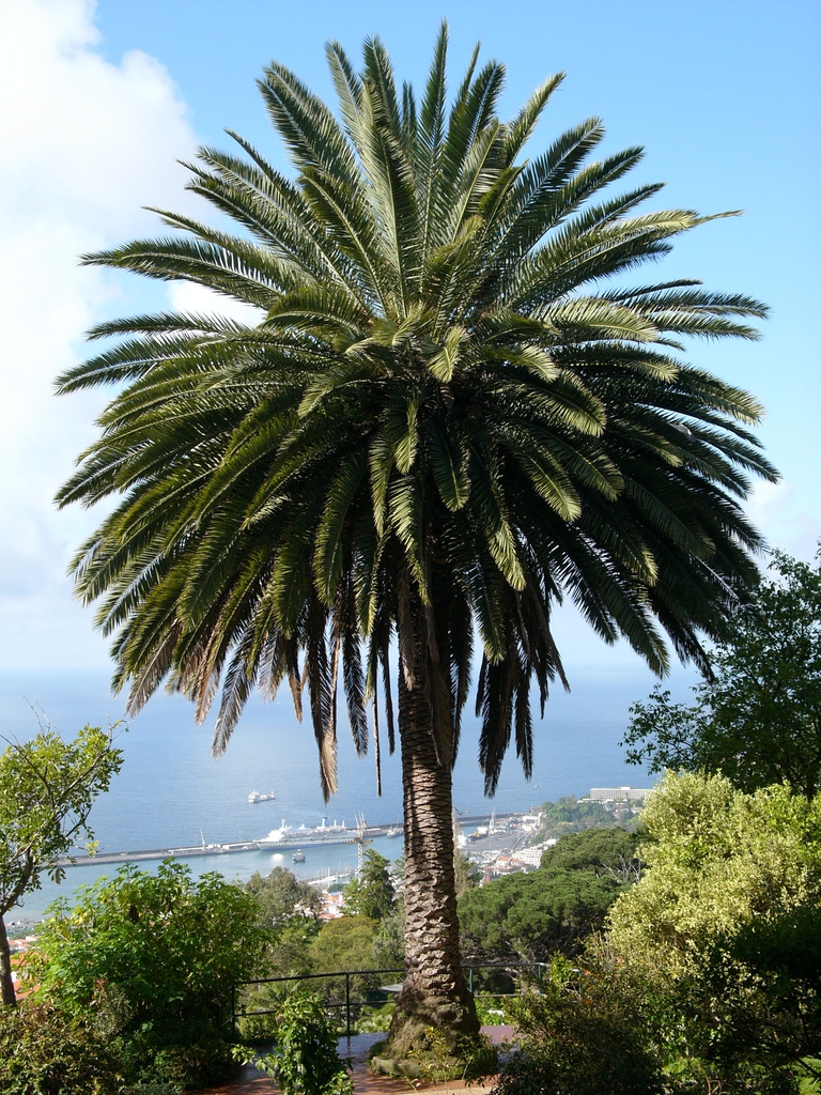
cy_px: 548
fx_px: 1834
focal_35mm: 58
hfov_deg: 25.2
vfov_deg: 33.2
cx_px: 410
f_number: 5.6
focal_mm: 14.7
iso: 100
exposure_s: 1/250
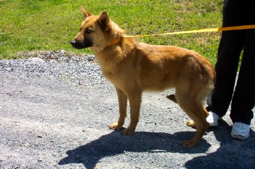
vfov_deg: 37.8
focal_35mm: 35
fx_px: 248
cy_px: 84
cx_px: 128
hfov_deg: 54.5
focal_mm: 7.5
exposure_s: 1/125
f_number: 9.5
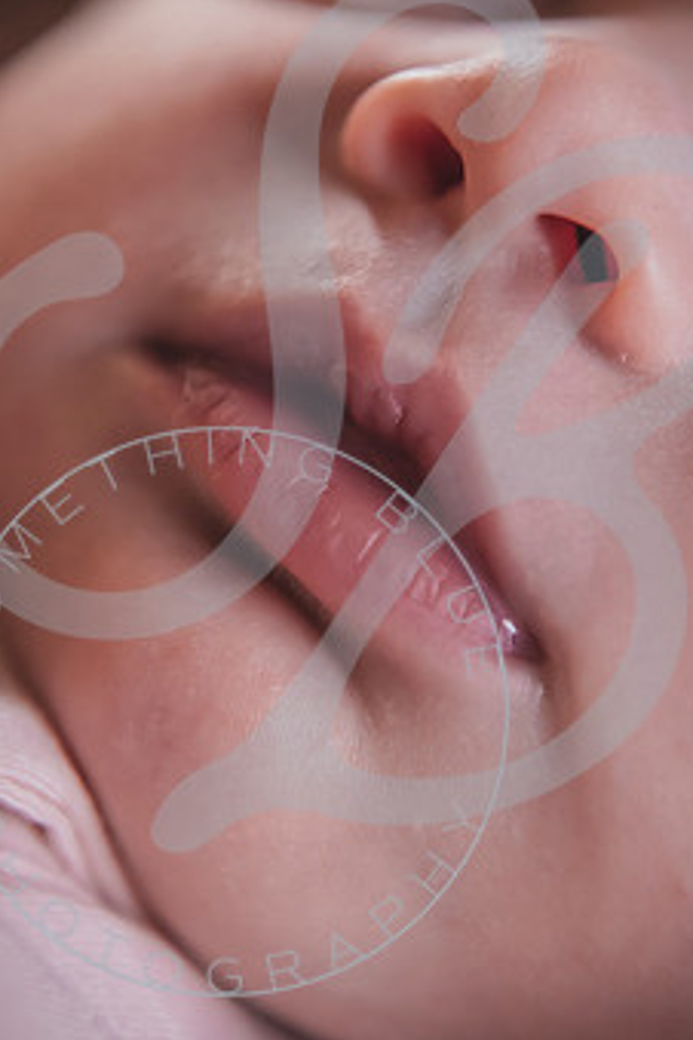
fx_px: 2685
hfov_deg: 14.7
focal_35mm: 93
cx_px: 362
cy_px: 479
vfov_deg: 21.9
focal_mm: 70
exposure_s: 1/250
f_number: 5.6
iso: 2500
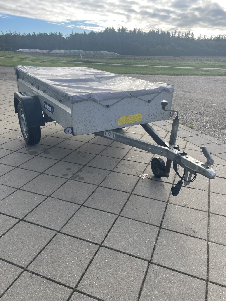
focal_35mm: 26
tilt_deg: -24.3
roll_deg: +0.0
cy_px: 150
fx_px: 226
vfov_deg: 67.3
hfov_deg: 53.1
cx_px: 113
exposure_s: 1/1383
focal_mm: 4.2
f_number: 1.6
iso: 32
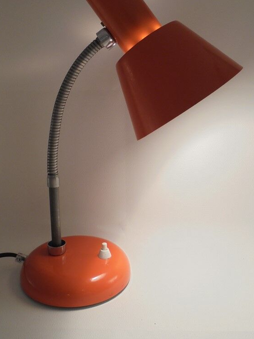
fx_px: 343
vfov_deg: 52.3
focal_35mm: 35
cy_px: 139
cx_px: 126
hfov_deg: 40.7
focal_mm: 5.3
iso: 100
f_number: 3.7
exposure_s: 1/30
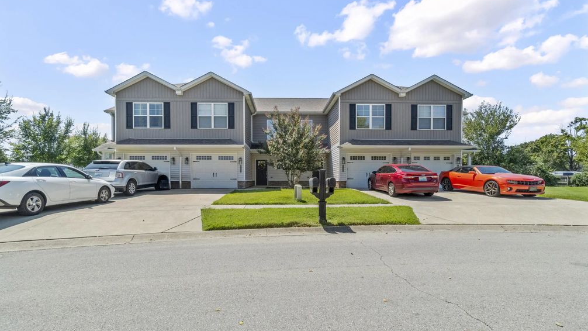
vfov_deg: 66.9
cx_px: 290
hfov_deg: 99.4
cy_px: 182
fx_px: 249
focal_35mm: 16
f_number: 11
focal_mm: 10
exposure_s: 1/400
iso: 1250
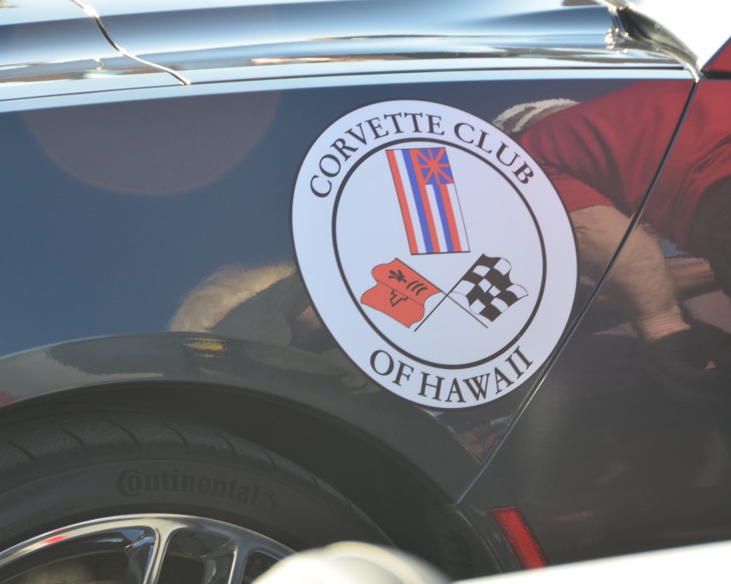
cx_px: 418
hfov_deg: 7.6
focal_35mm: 256
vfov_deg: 6.0
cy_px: 292
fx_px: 5537
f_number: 10
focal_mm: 150
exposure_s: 1/80
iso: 200
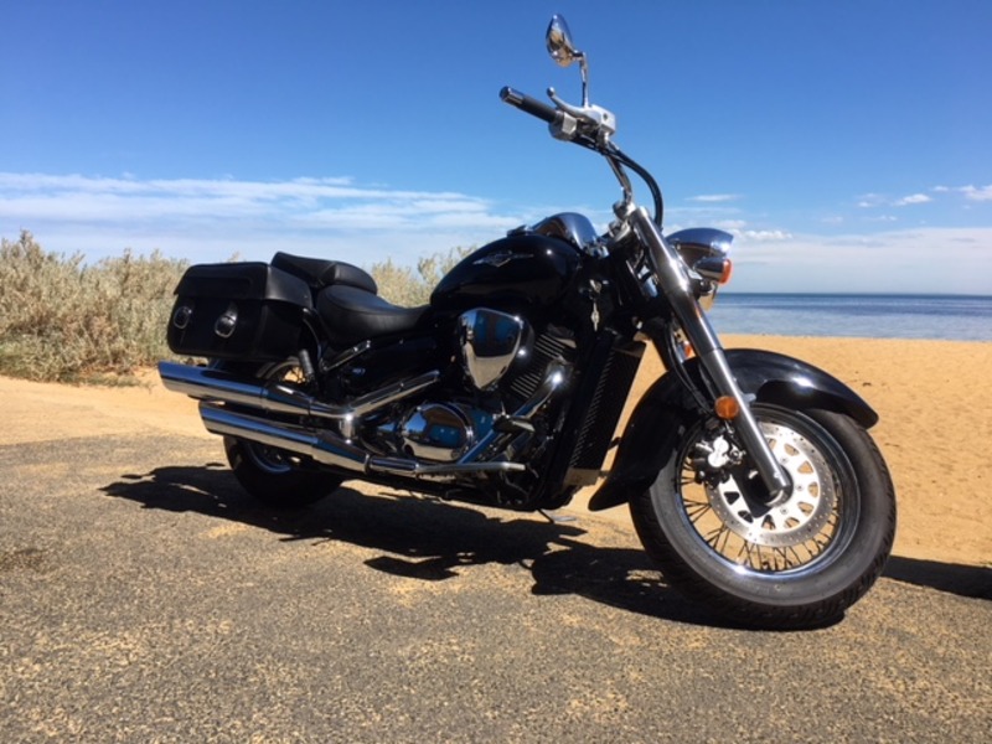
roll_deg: -0.4
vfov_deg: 48.2
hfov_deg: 61.7
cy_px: 372
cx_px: 496
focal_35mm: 29
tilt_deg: -4.7
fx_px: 831
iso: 25
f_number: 2.2
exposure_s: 1/1637
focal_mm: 4.15
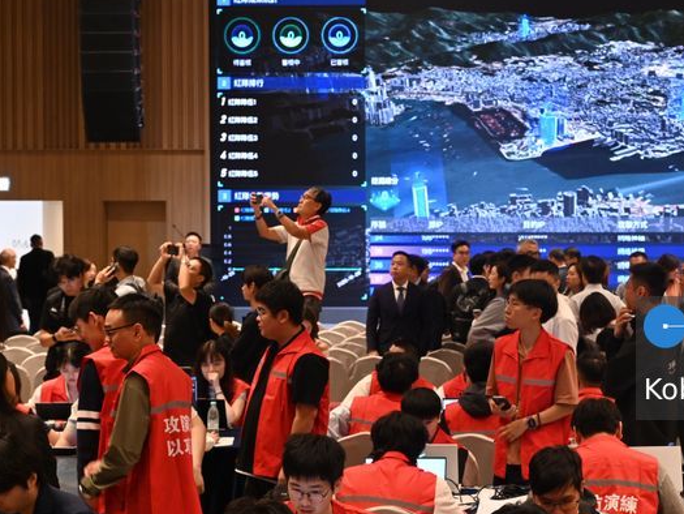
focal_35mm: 90
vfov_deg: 16.4
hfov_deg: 21.6
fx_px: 1779
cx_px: 516
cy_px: 281
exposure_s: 1/50
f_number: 5.6
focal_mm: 48
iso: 2000
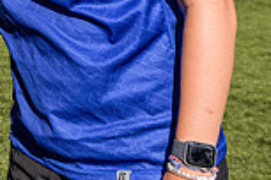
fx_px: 1091
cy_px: -148
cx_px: -261
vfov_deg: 9.0
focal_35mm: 145
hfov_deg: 12.5
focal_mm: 26
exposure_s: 1/500
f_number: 5.6
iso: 110
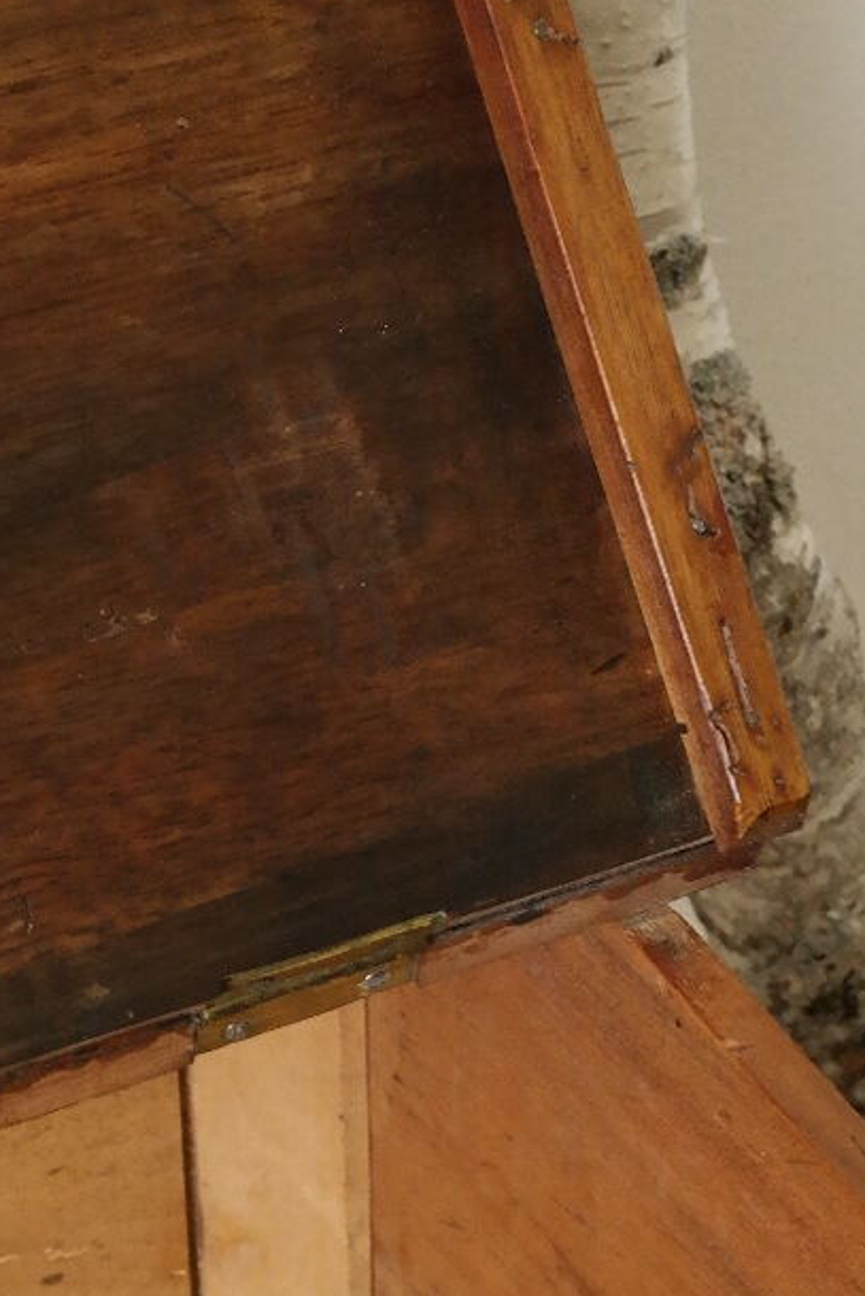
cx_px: 79
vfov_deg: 23.8
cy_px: 860
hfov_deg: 15.9
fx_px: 3062
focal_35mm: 85
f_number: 5.6
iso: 1600
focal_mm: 20
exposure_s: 1/50
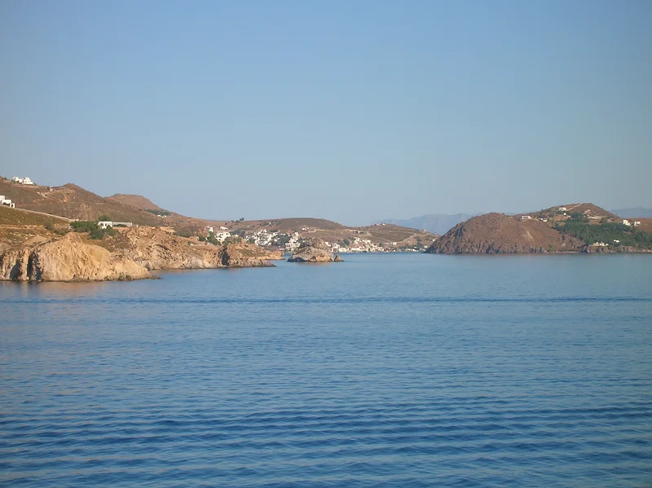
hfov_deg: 19.3
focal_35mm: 102
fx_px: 1920
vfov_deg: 14.5
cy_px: 244
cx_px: 326
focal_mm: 17.1
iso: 50
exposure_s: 1/177
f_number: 8.2
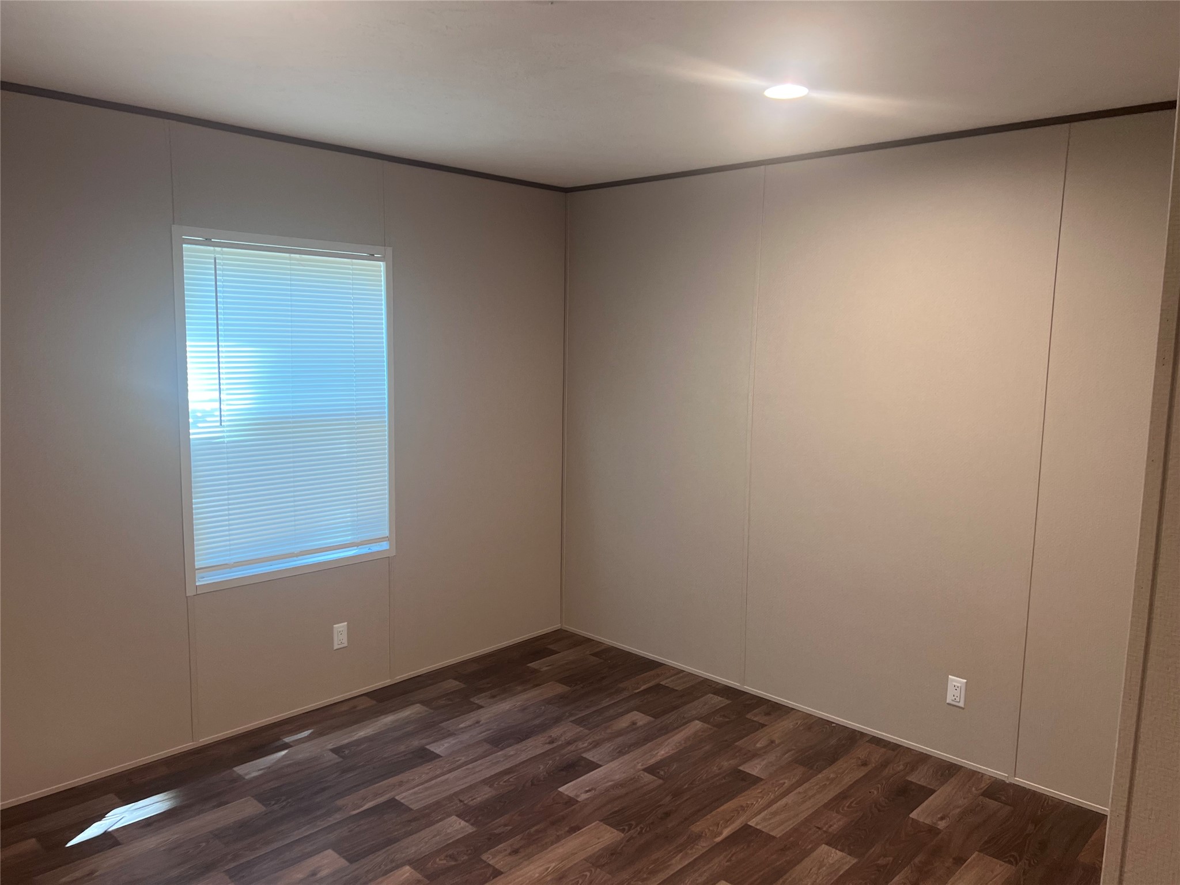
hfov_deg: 67.3
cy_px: 442
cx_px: 590
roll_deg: -0.9
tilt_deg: -7.3
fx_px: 886
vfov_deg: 53.1
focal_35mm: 26
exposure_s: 1/60
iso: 80
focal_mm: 5.7
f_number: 1.5
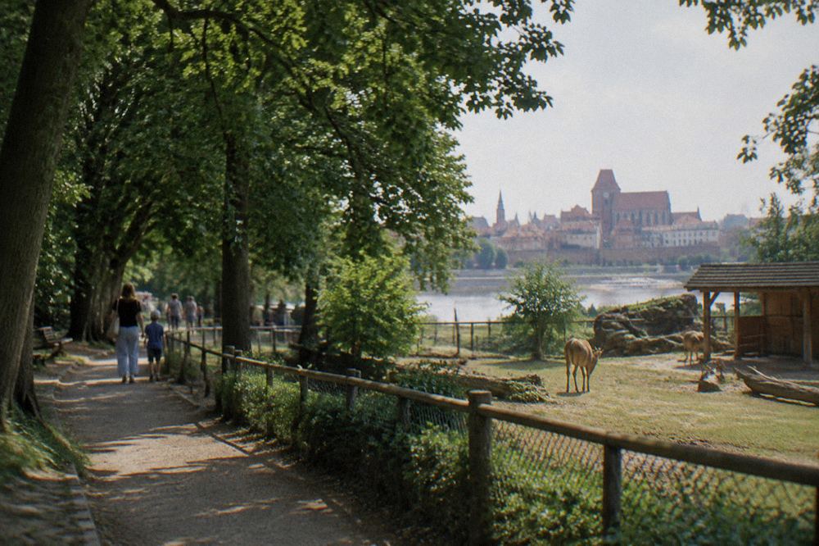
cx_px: 410
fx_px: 910
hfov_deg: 48.5
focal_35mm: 40
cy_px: 273
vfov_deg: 33.4
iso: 320
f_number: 4.5
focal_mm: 40
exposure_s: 1/500
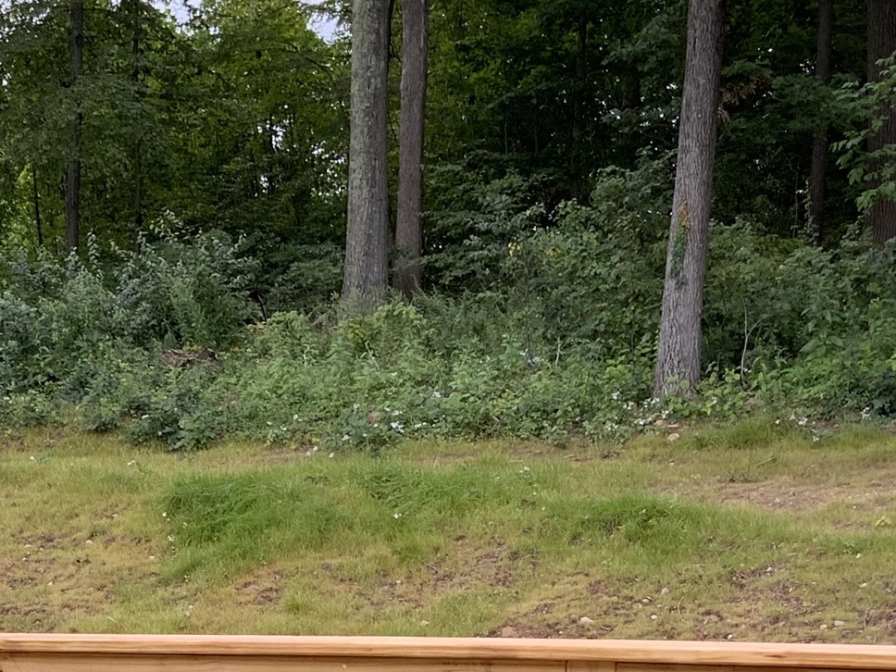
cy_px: 852
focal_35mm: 92
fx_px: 2381
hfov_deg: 20.7
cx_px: 44
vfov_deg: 15.4
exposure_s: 1/176
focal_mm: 3
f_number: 1.8
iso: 16
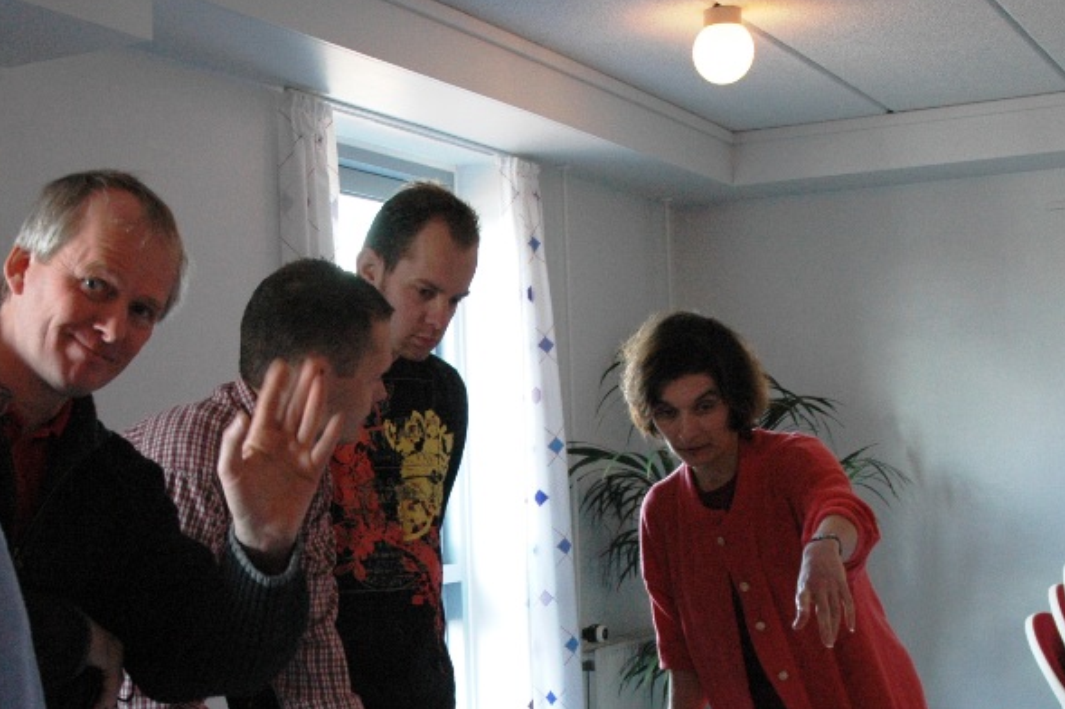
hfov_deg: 33.8
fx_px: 1744
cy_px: 608
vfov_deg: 22.5
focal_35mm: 59
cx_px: 426
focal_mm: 22
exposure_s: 1/80
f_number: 4.5
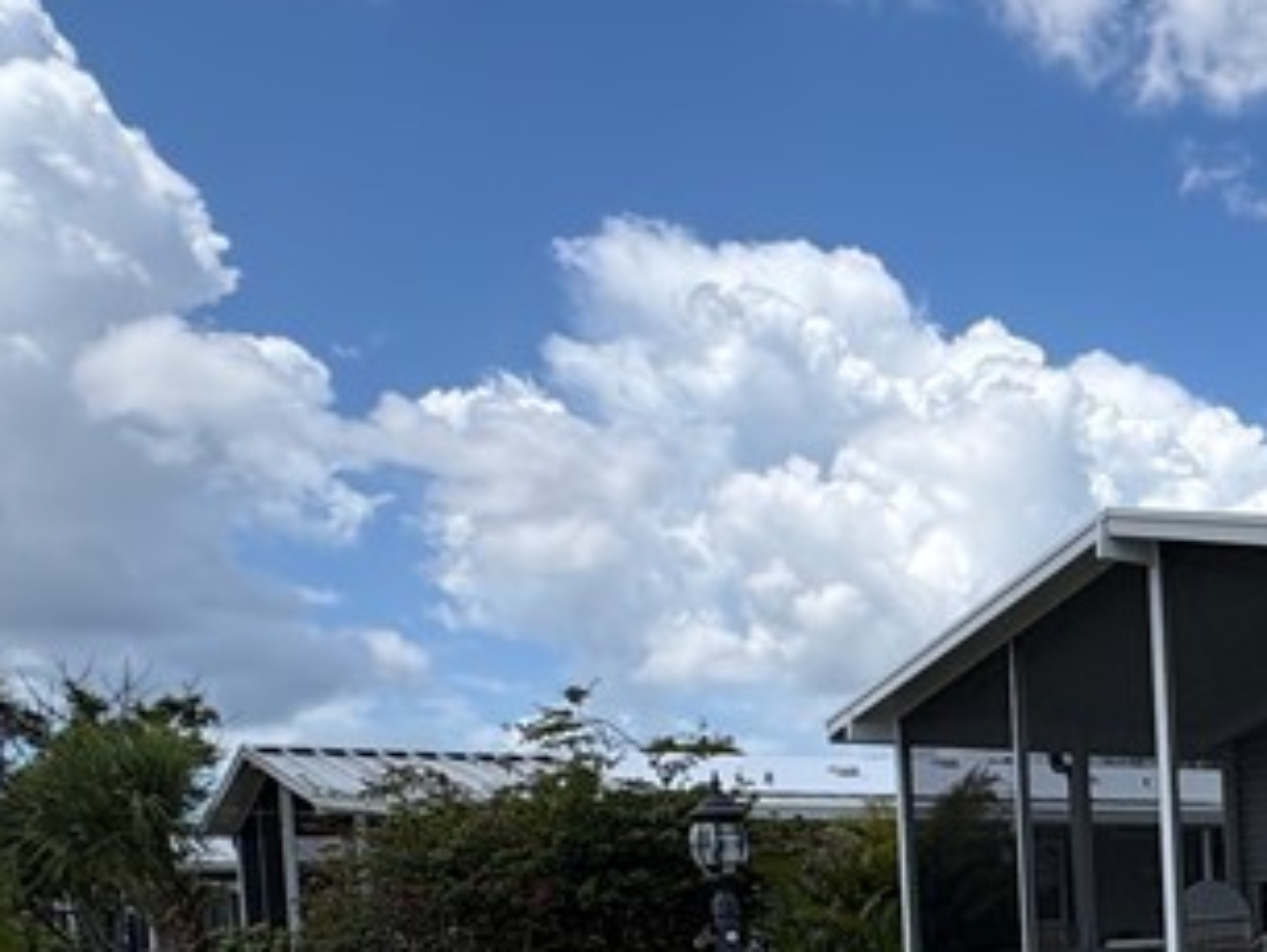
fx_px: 1721
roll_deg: +2.5
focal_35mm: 47
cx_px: 1549
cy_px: 973
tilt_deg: -0.4
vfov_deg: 28.8
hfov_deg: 32.7
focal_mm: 2.22
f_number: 2.2
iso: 50
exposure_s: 1/2083
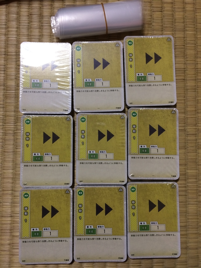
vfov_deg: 61.7
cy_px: 134
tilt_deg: -85.2
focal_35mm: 29
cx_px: 100
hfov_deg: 48.2
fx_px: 225
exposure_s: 1/30
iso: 100
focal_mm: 4.15
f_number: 2.2
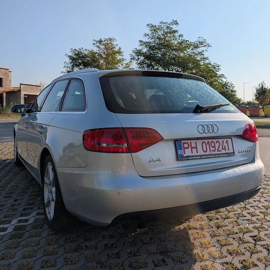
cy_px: 112
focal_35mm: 29
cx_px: 134
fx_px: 256
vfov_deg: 55.3
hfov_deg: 55.6
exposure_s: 1/1443
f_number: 1.68
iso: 23
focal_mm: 6.9
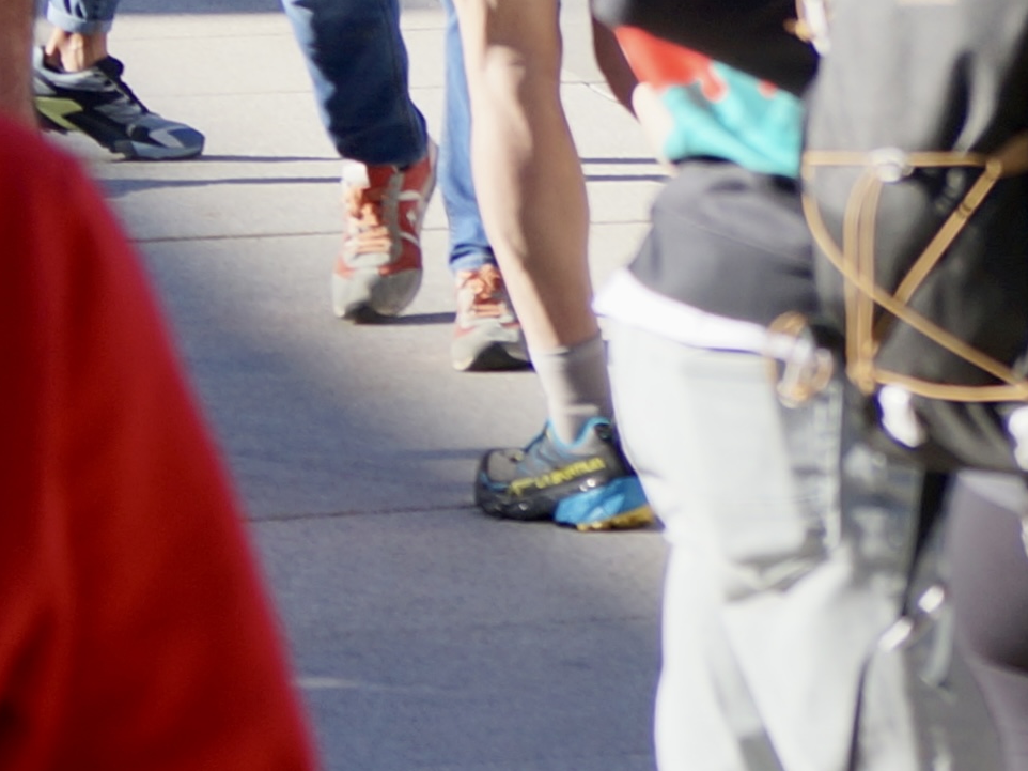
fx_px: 12262
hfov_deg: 4.7
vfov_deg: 3.5
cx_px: 1884
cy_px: -1150
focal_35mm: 413
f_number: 5.6
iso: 100
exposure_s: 1/250
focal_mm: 70
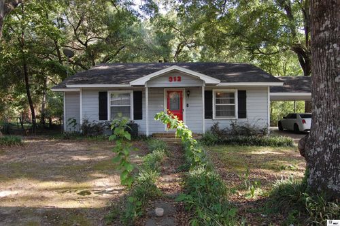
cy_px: 113
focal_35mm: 27
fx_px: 255
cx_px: 170
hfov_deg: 67.4
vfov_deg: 47.8
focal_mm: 18
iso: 400
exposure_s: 1/125
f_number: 5.6
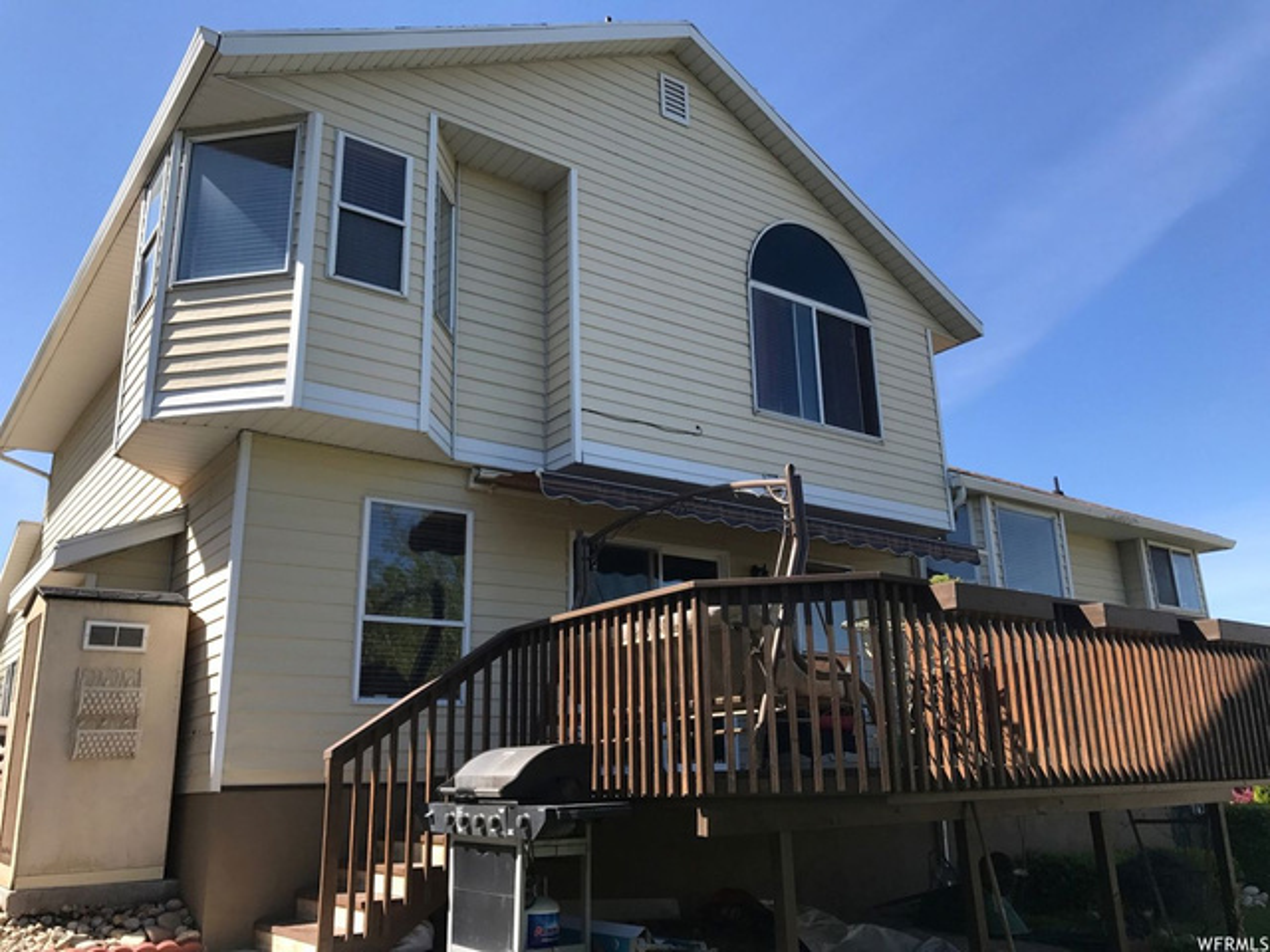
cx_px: 635
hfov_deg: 63.4
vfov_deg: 49.7
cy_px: 476
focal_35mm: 28
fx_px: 1027
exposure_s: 1/1064
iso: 20
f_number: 1.8
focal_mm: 3.99
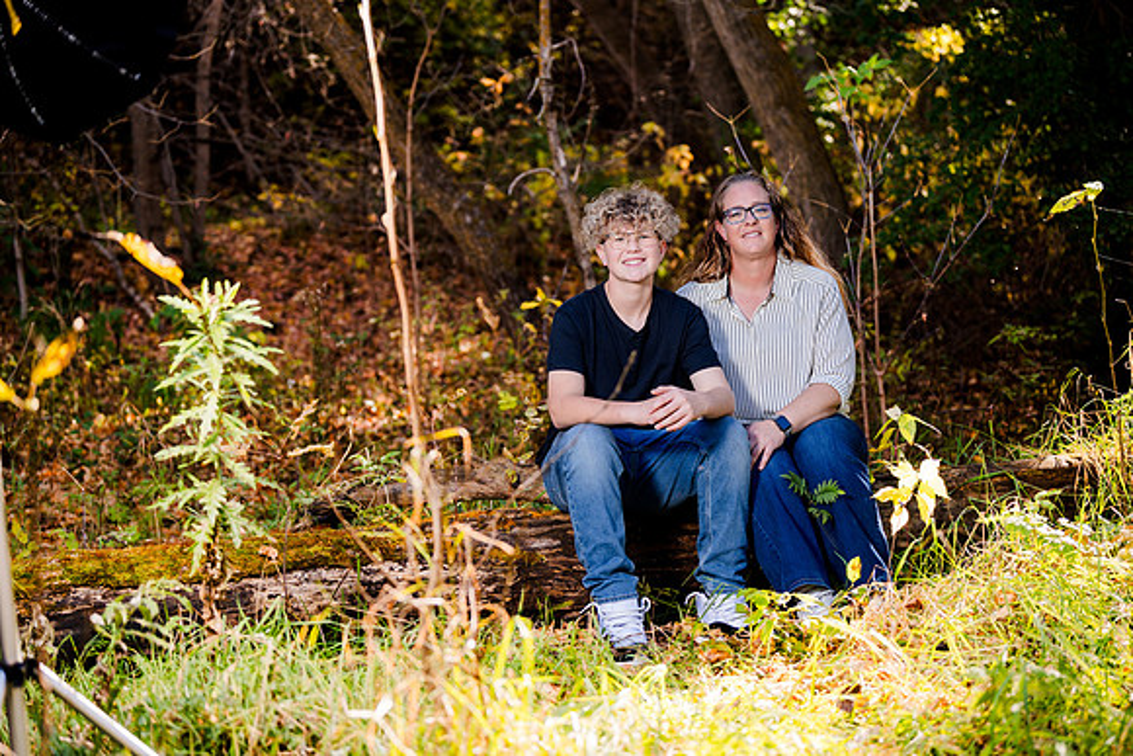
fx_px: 2203
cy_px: 378
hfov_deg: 28.8
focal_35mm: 70
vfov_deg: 19.5
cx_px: 566
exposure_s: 1/200
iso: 100
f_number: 2.8
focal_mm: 70
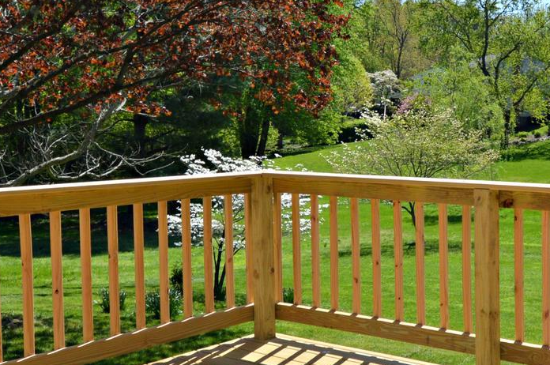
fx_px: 809
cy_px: 155
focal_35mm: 53
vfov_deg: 25.4
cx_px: 444
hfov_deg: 36.2
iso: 100
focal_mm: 12
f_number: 8
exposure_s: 1/320
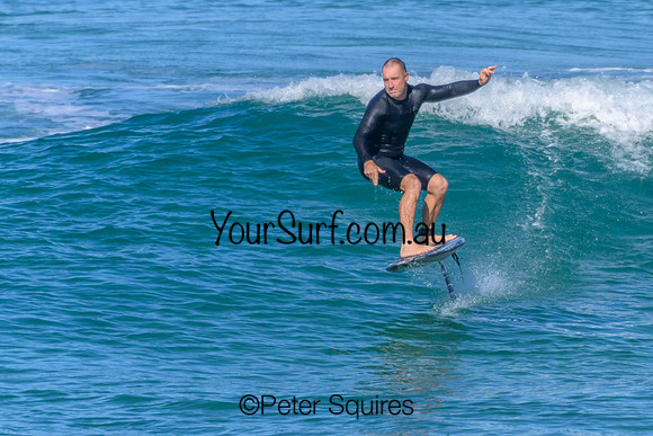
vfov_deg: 1.7
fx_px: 14904
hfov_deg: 2.5
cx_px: 422
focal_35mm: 822
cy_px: 182
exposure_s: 1/2500
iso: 1100
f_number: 11
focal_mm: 600
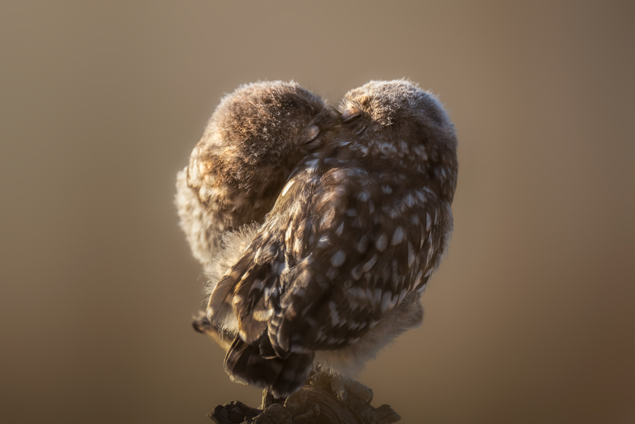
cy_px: 212
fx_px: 10583
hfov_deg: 3.4
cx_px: 318
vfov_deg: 2.3
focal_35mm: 600
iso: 1000
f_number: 4
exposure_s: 1/1600
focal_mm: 600
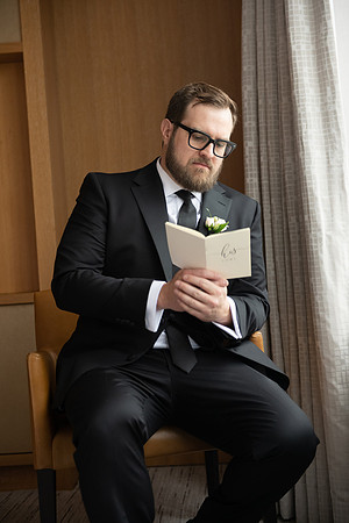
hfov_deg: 24.6
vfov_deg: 36.2
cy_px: 262
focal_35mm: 55
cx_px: 174
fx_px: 800
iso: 1250
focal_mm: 55
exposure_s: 1/100
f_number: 2.8
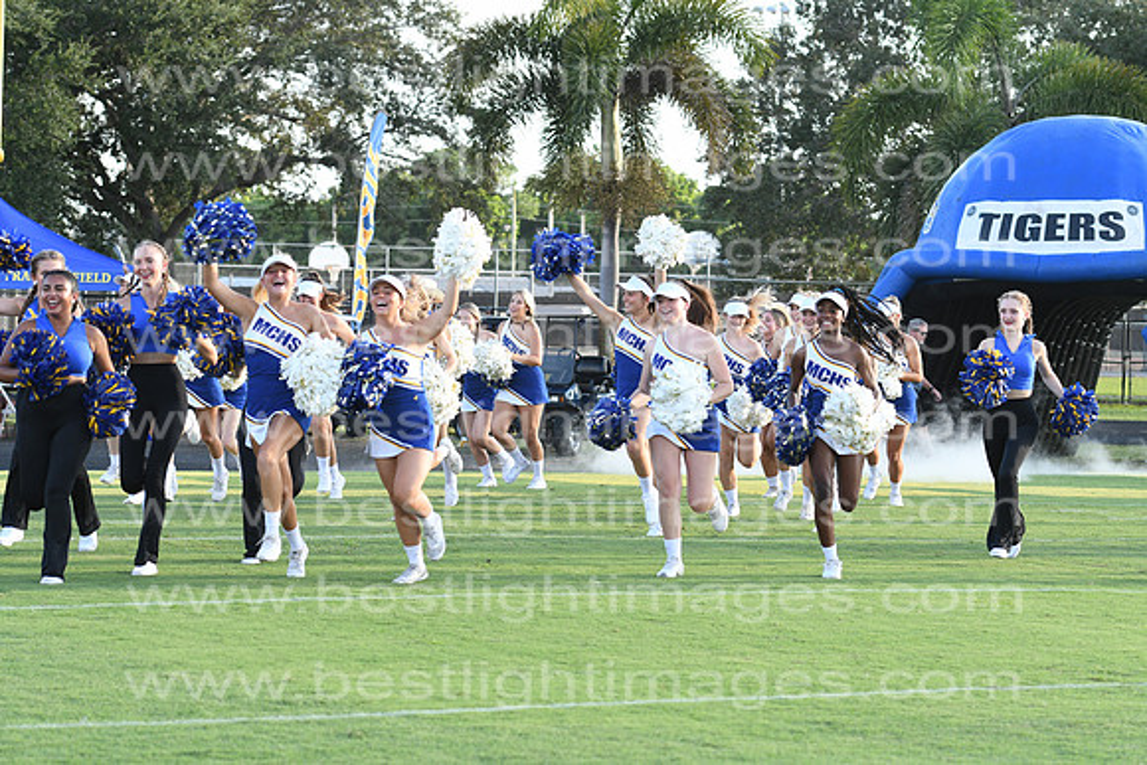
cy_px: 382
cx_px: 574
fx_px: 4111
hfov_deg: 15.9
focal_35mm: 129
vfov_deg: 10.6
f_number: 5.6
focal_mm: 86
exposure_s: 1/500
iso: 400
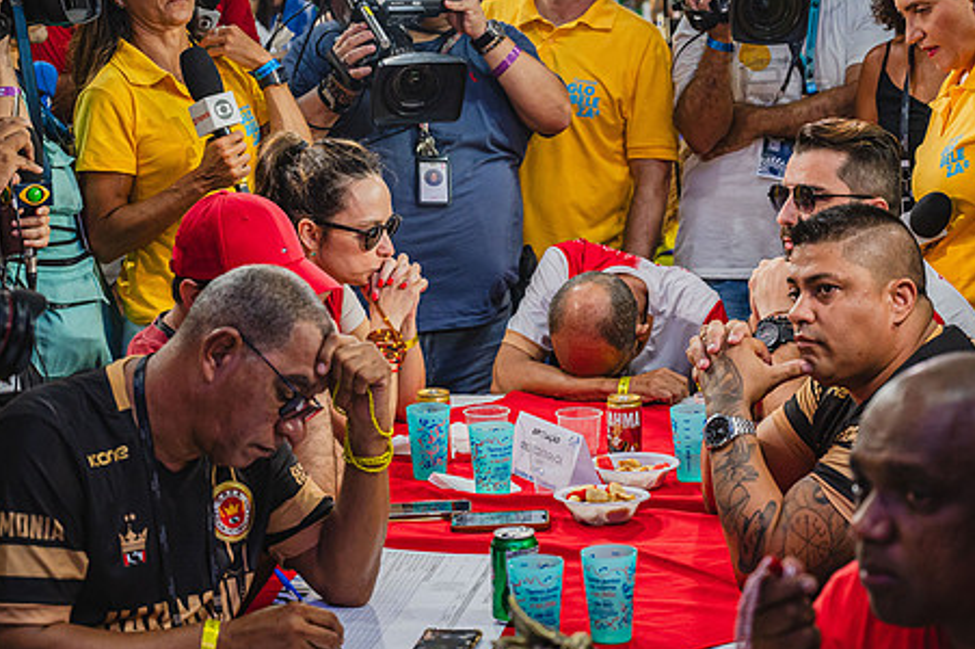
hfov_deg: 22.6
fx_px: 2436
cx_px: 512
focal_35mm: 90
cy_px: 292
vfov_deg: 15.2
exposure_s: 1/320
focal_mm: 70
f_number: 4
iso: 2500
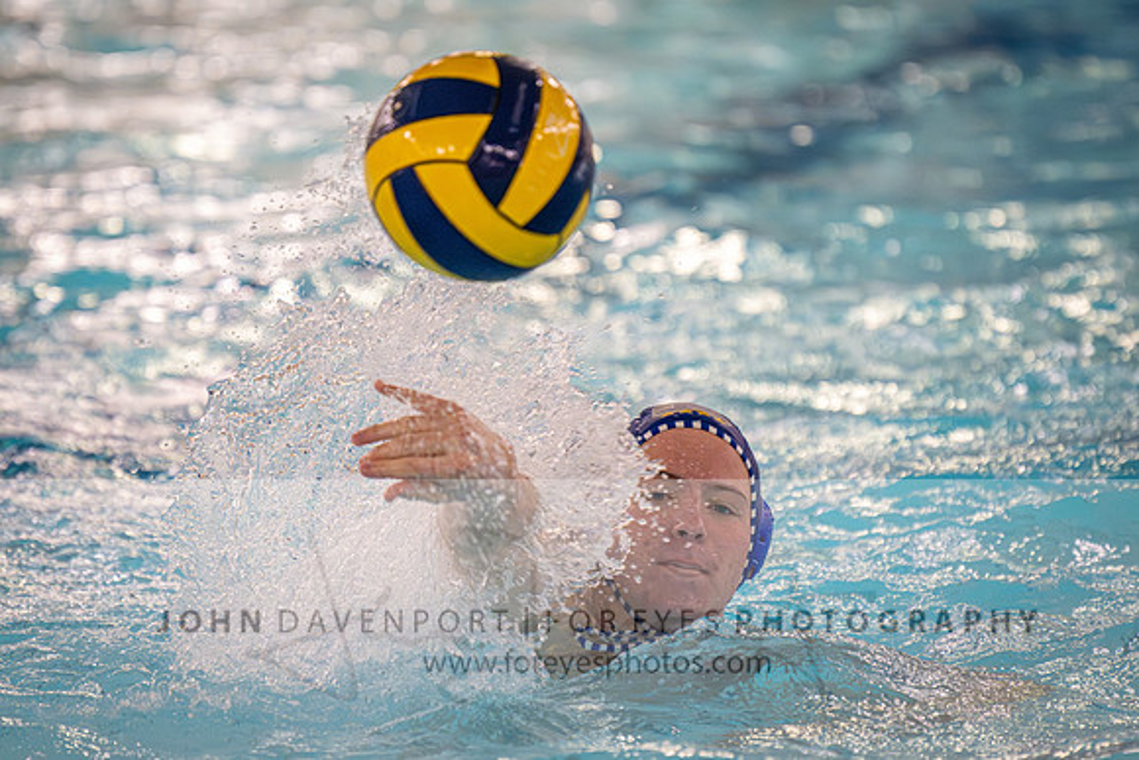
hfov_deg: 5.5
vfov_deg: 3.7
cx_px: 569
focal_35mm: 374
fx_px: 11824
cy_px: 431
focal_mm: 280
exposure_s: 1/1000
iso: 20000
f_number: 4
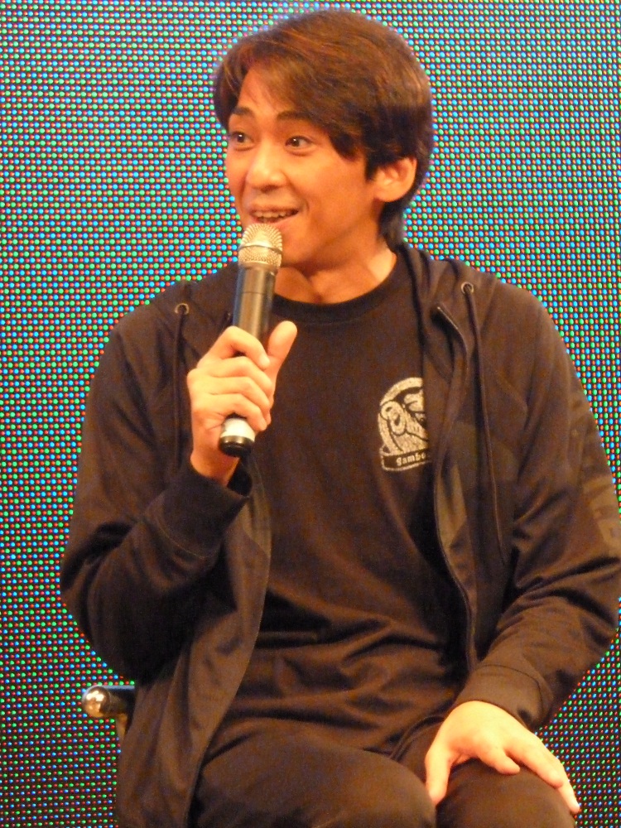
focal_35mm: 399
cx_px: 310
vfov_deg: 5.0
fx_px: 9544
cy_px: 414
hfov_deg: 3.7
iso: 1250
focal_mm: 49.2
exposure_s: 1/30
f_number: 4.9
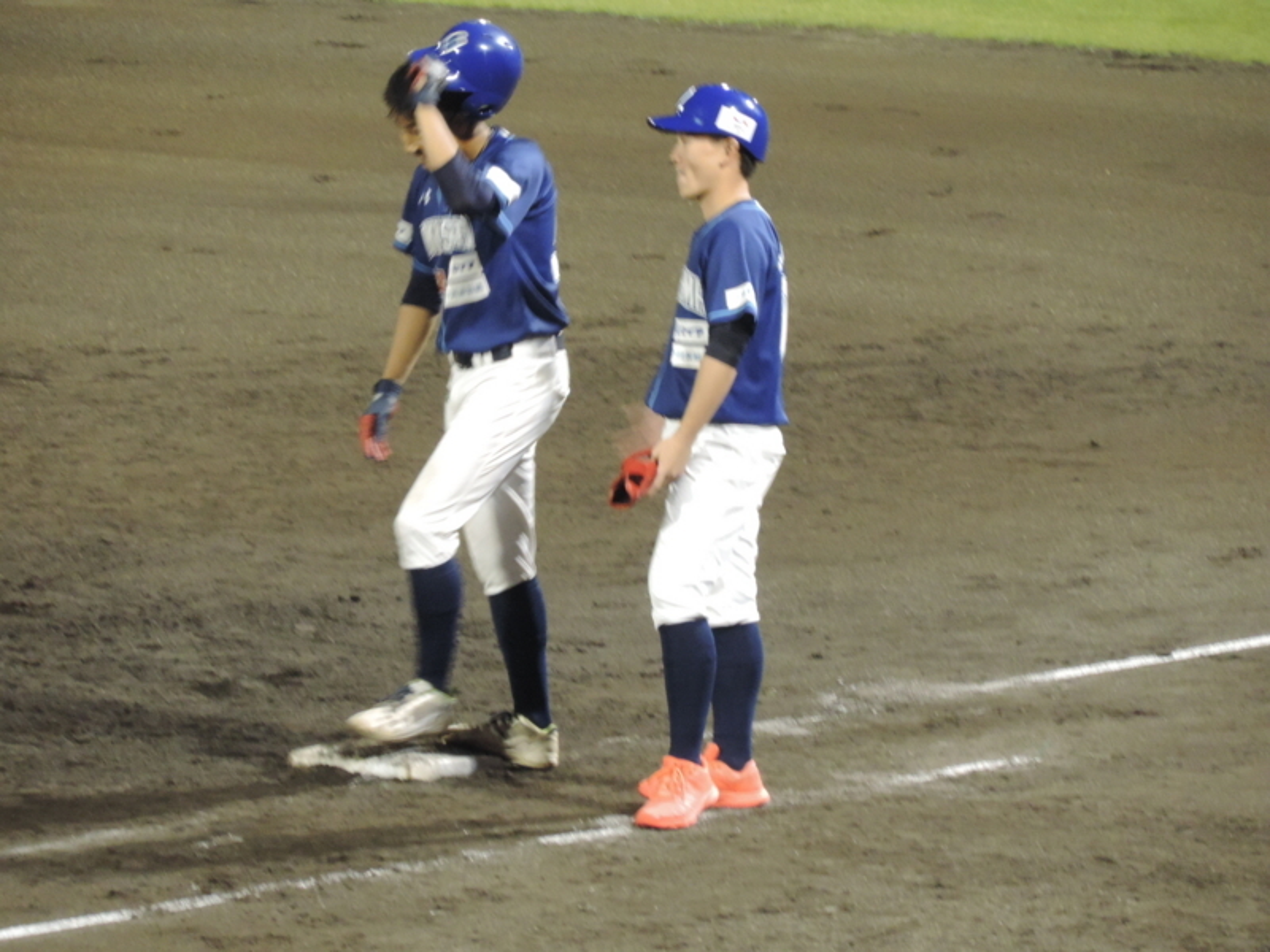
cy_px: 476
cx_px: 635
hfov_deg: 3.6
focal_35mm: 550
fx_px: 20179
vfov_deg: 2.7
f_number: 4.9
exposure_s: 1/30
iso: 800
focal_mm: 98.1
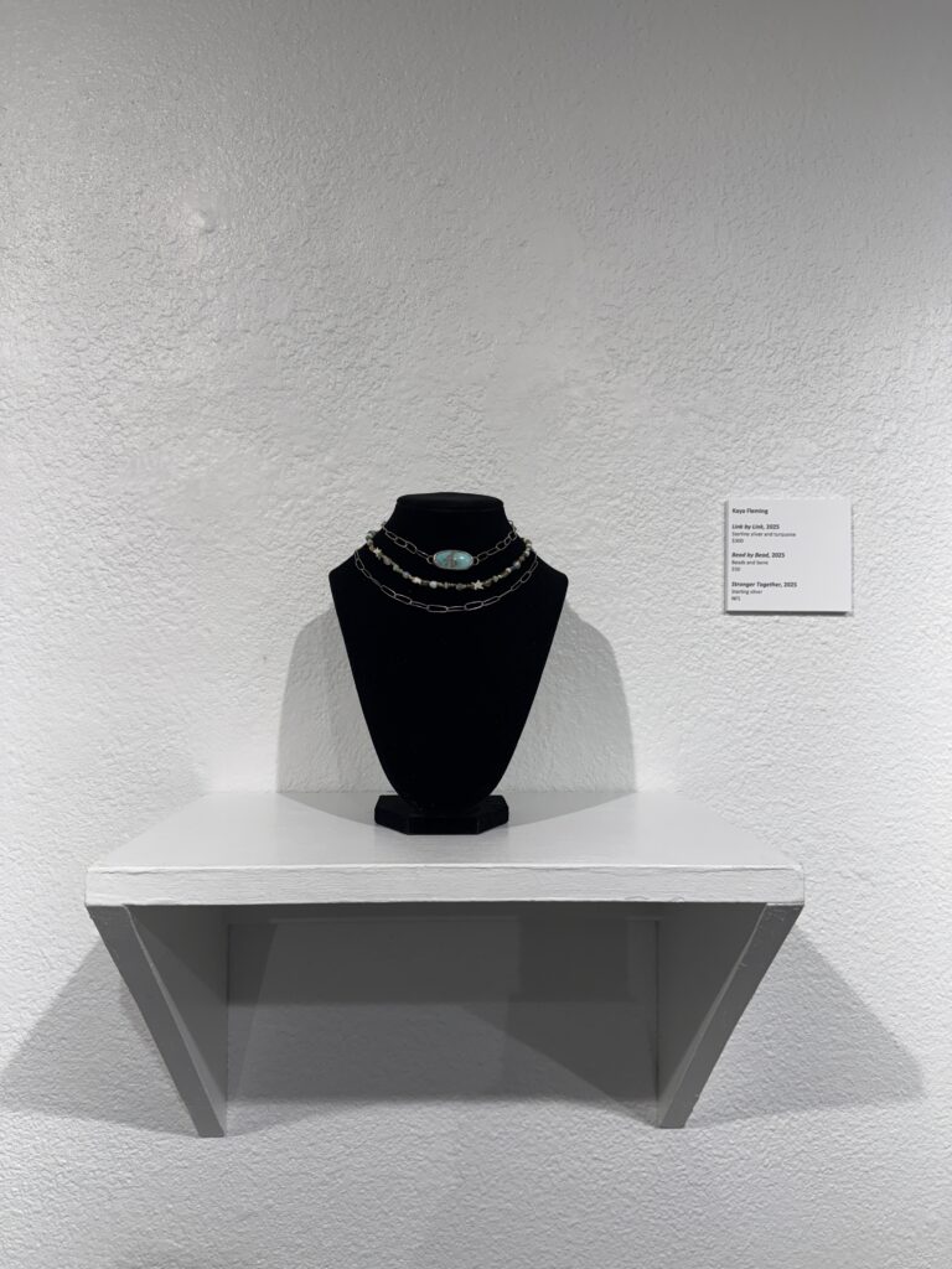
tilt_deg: +2.0
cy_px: 634
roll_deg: -0.4
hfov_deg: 56.8
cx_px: 476
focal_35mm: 24
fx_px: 880
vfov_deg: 71.6
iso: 80
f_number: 1.78
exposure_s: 1/412
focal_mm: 6.76
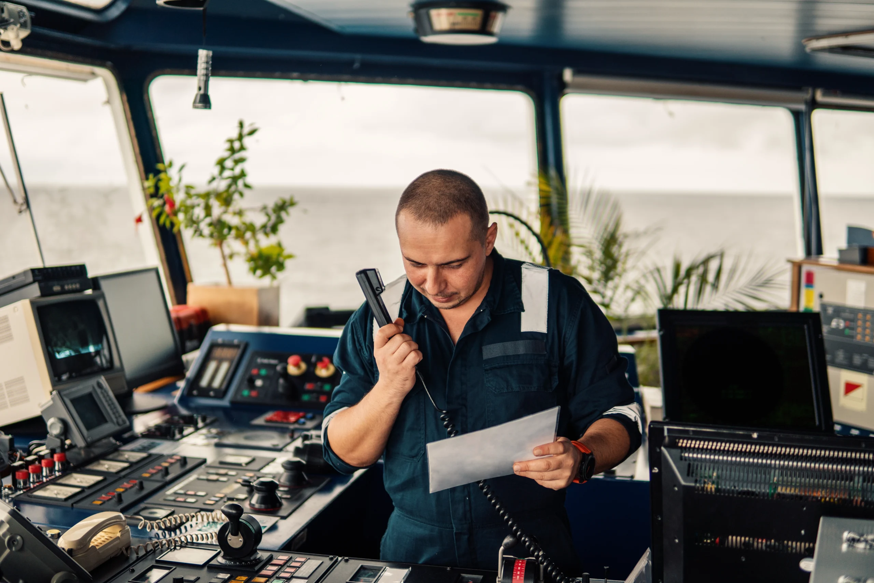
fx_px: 1092
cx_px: 437
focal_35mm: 45
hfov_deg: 43.6
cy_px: 292
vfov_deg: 29.9
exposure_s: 1/1000
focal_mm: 30
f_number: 1.4
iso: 100
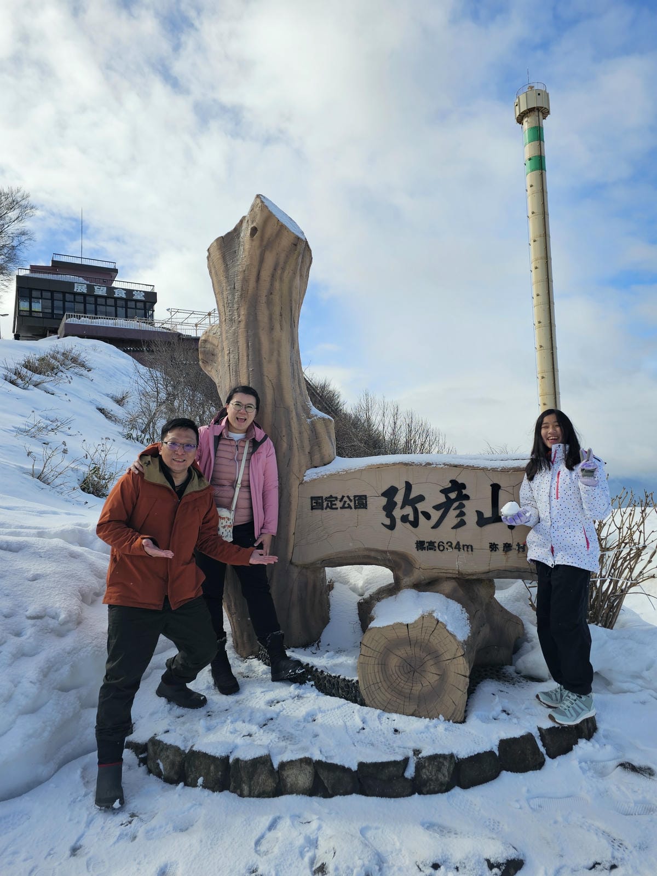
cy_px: 438
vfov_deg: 73.9
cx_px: 328
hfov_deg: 58.9
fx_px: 582
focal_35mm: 23
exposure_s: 1/902
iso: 10
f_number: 1.7
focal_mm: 6.3
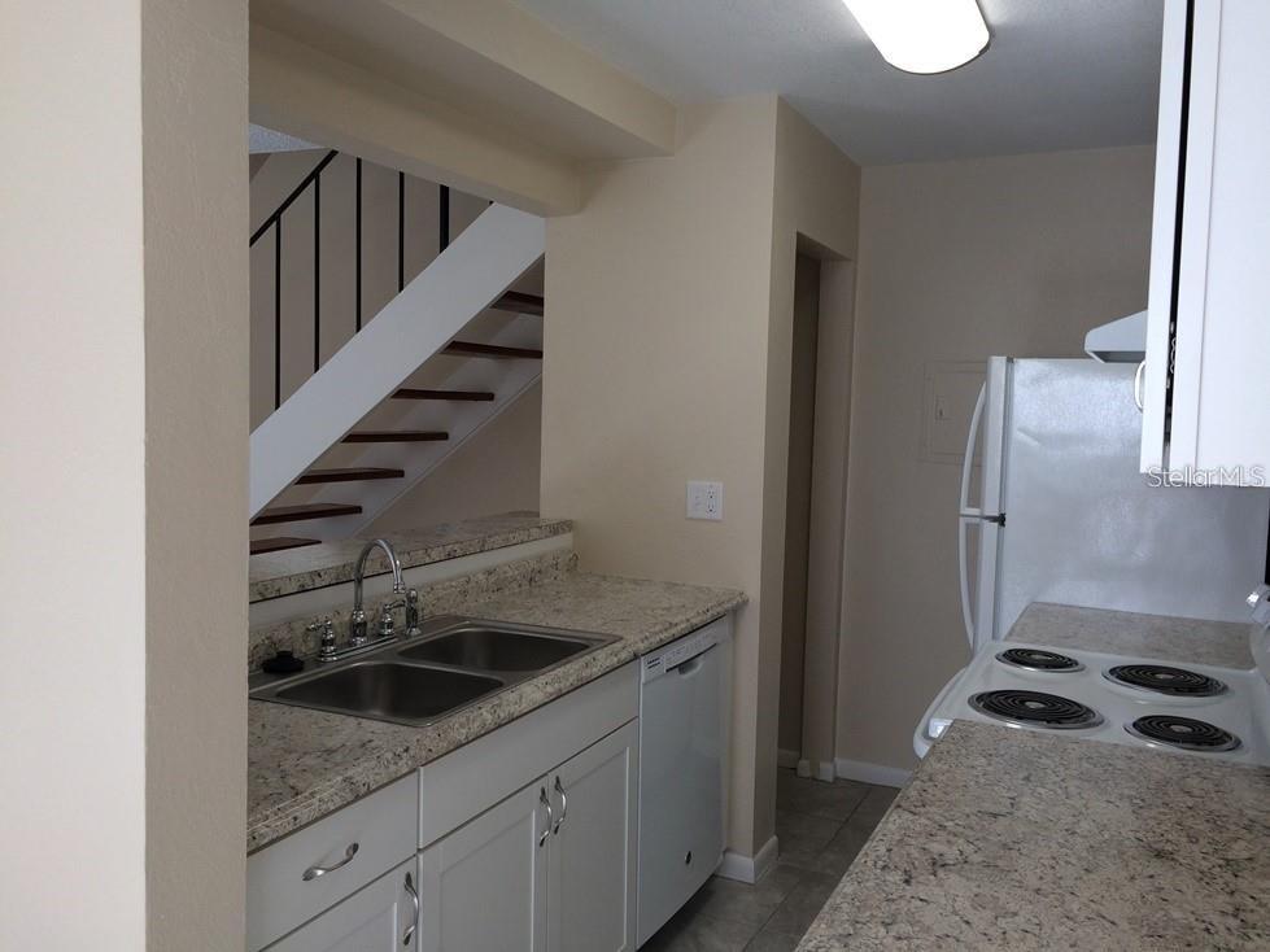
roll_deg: -0.9
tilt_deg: -3.0
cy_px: 476
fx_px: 1064
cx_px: 635
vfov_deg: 48.2
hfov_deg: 61.7
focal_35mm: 29
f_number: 2.2
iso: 50
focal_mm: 4.15
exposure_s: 1/120
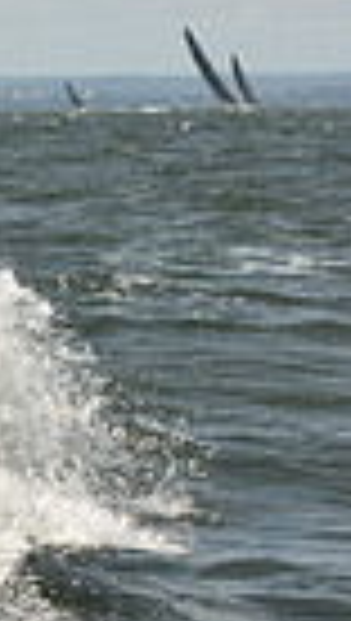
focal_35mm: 441
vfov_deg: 4.9
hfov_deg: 2.7
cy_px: 160
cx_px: -950
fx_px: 7270
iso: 250
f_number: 9
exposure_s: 1/800
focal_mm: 100
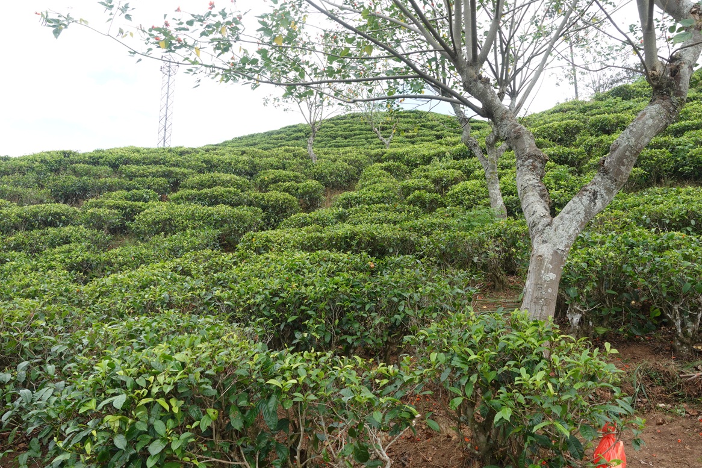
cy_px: 234
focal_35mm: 30
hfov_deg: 61.9
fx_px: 585
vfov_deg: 43.6
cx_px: 351
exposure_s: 1/125
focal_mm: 10.89
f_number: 5.6
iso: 125
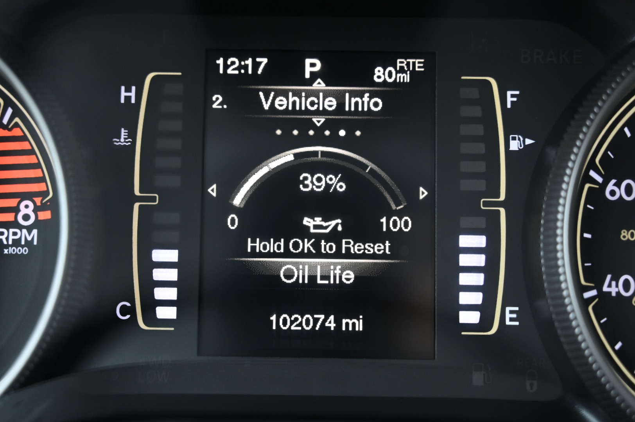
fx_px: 916
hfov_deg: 38.2
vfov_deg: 25.9
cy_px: 211
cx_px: 318
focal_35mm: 52
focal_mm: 52
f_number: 4
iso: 1250
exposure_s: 1/125
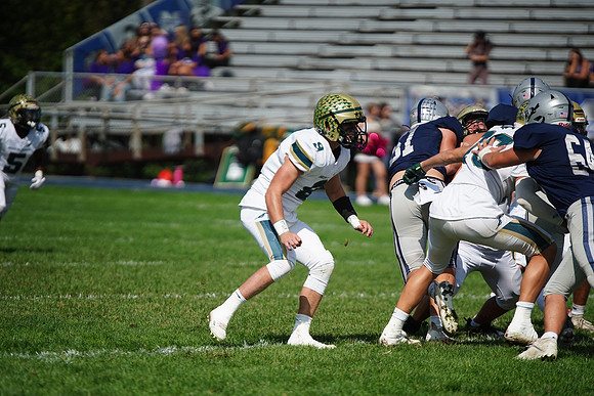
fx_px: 4951
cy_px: 198
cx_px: 297
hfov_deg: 6.9
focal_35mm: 300
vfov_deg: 4.6
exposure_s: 1/8000
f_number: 2.8
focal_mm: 300
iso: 400
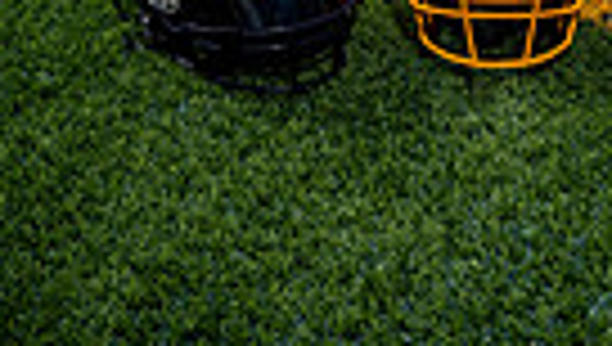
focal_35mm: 90
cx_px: 432
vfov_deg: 11.0
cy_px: -530
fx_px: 1463
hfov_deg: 23.5
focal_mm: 26
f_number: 8
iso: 125
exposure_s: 1/250
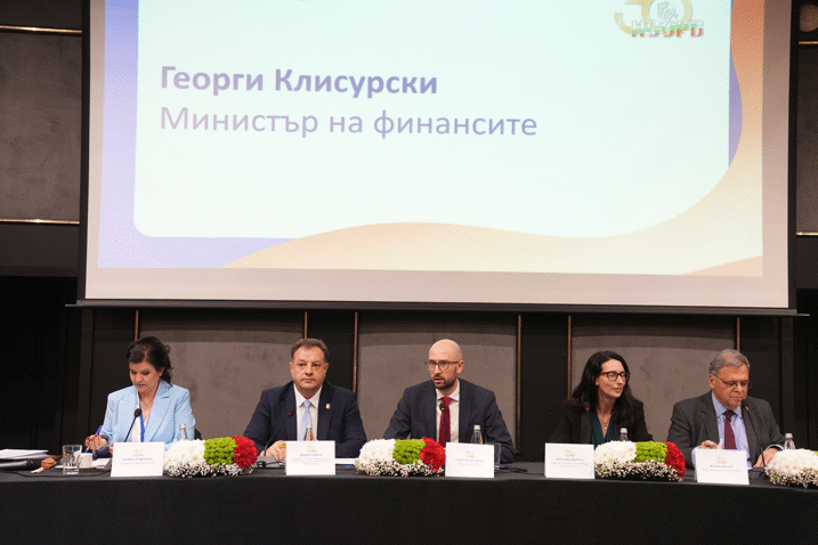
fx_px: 1272
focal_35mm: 56
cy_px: 272
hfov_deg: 35.6
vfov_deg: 24.2
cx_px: 413
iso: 2500
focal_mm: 55
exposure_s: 1/100
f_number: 3.5
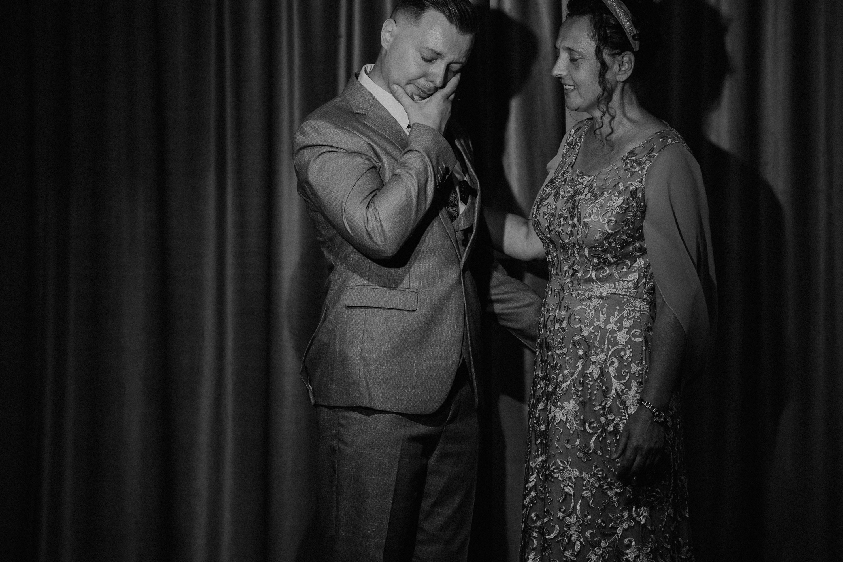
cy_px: 230
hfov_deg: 20.0
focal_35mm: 102
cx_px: 473
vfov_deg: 13.4
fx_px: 2389
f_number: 2.8
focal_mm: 85
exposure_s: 1/640
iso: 800
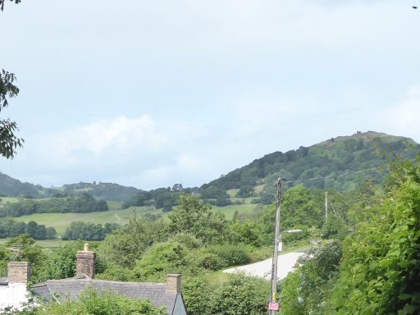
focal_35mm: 78
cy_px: 276
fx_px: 946
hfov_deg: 24.5
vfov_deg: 18.6
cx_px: 69
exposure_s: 1/500
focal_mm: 6.7
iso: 160
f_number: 3.7
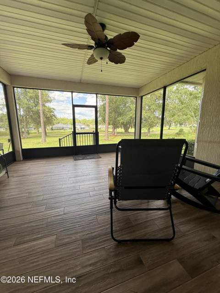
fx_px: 119
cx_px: 110
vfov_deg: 102.1
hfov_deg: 85.7
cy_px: 146
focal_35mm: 14
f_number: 2.2
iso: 40
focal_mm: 2.22
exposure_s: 1/105
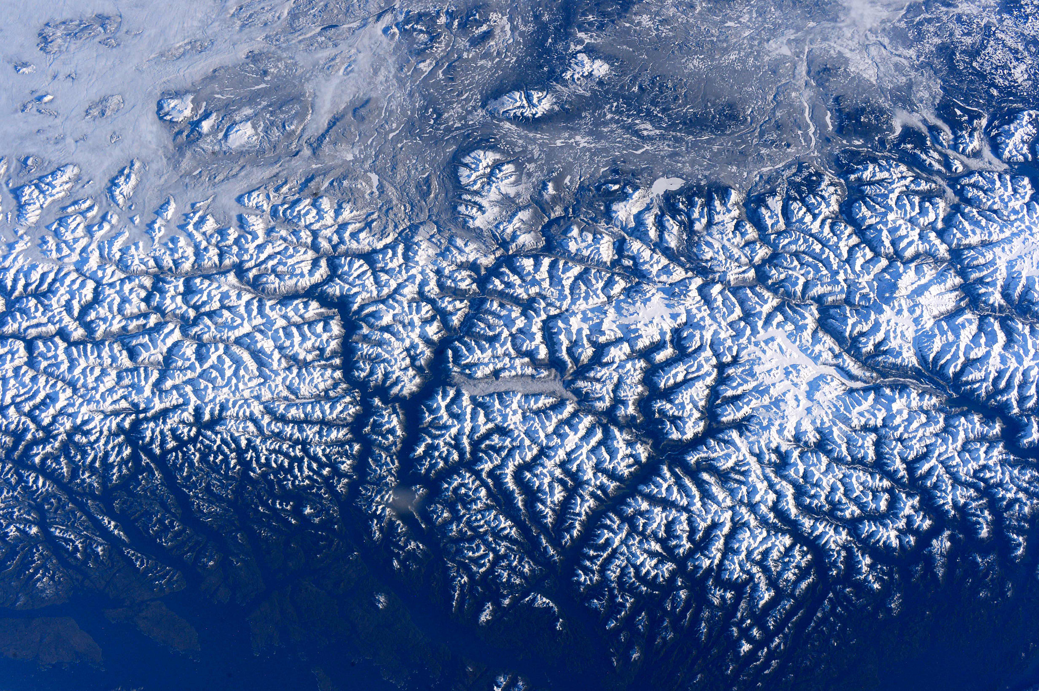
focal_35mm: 50
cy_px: 346
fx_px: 1442
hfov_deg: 39.6
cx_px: 520
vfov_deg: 27.0
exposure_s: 1/1000
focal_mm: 50
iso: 1000
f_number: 16
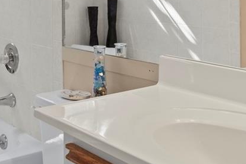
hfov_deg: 30.6
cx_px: 13
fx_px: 423
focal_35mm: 62
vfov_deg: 20.7
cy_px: -24
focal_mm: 16
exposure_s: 1/30
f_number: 9
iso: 2000
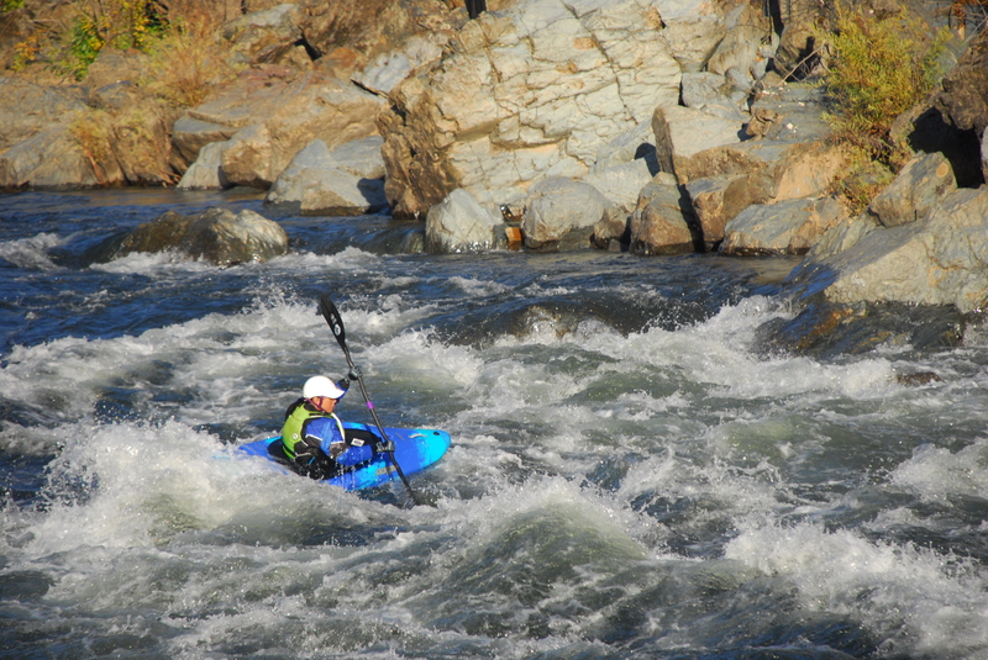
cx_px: 494
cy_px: 330
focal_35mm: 202
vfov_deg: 6.8
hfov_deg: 10.2
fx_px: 5562
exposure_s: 1/500
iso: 200
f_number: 5.6
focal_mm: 135
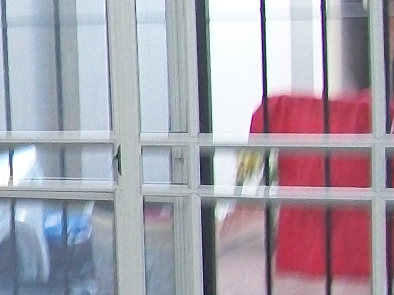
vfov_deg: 9.6
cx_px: -370
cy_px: 209
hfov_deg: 11.6
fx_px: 1753
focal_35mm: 154
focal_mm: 6
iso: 160
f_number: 2.7
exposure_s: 1/30
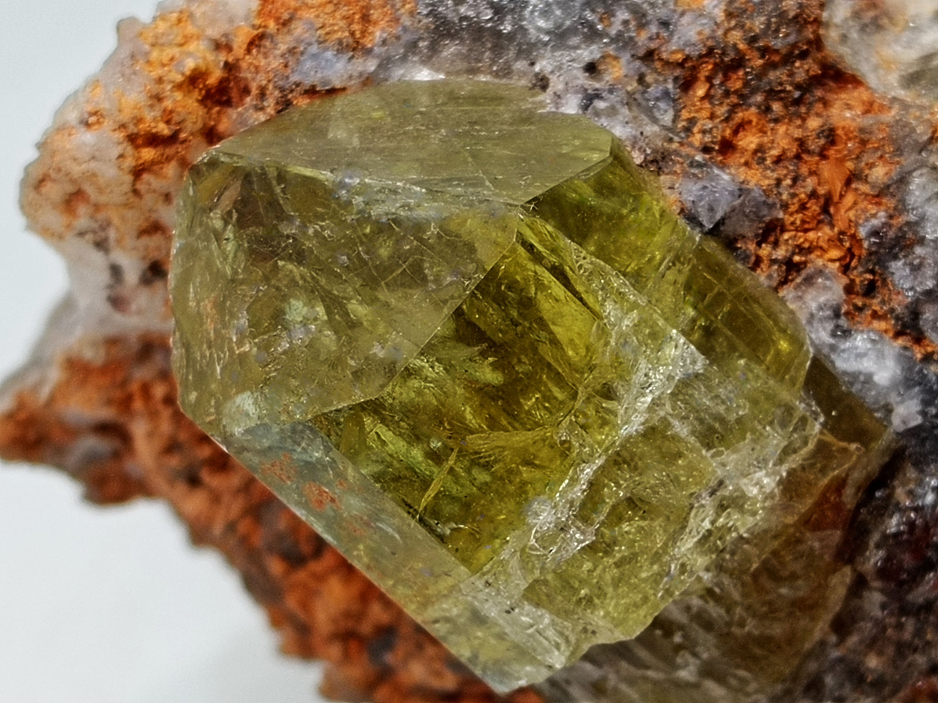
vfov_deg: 14.8
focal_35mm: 100
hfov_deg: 19.6
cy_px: 352
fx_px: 2710
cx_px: 469
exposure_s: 1/100
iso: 279
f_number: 1.9
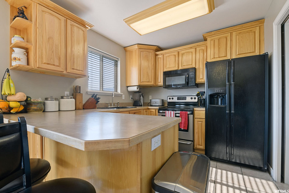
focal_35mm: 15
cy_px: 96
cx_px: 144
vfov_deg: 77.4
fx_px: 120
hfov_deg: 100.4
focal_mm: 15
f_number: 8
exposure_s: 1/6
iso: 200
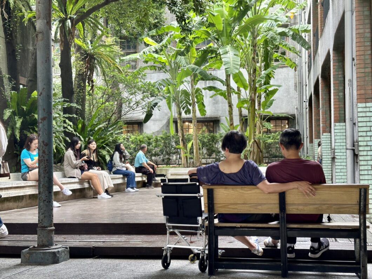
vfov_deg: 30.3
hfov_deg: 39.7
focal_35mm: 48
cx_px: 186
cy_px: 140
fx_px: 516
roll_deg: +0.3
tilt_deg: +1.8
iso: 80
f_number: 1.78
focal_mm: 6.86
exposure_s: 1/121
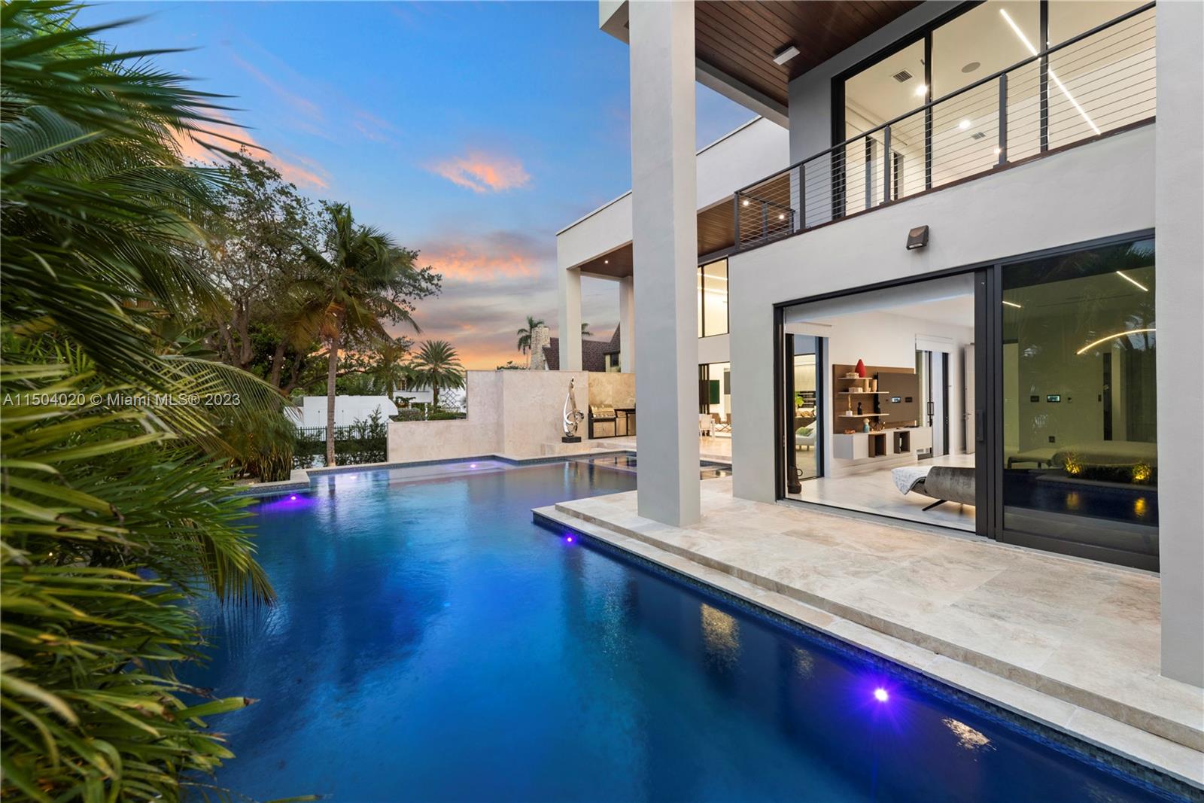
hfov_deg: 104.2
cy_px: 402
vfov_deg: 81.2
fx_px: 468
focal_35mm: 14
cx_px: 602
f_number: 8
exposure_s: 1/3
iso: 640
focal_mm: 14
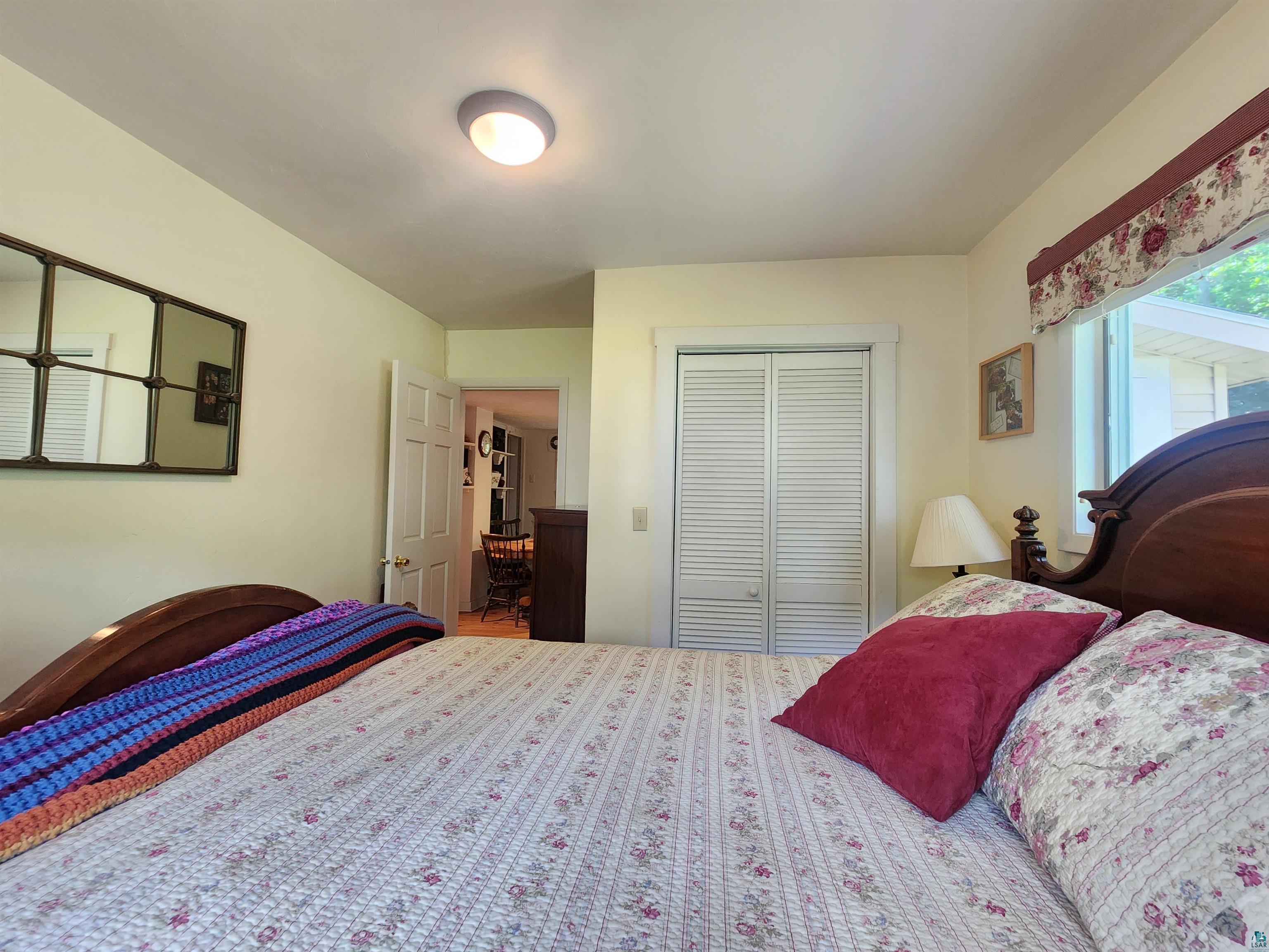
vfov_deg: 89.9
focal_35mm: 13
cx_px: 634
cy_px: 476
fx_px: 477
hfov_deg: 106.2
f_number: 2.2
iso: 320
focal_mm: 2.2
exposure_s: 1/60
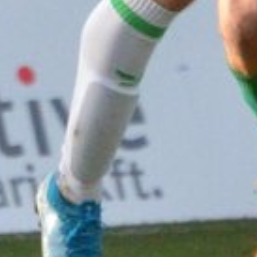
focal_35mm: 3342
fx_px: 28072
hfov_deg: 0.5
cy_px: -245
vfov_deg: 0.5
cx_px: 418
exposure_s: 1/4000
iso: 3200
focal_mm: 300
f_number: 8
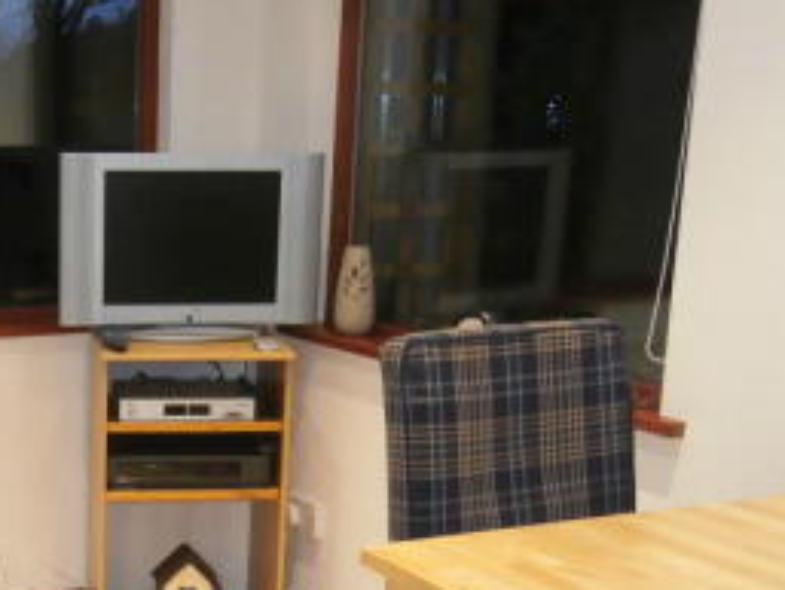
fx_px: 1339
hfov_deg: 30.9
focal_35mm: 59
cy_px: 442
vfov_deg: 24.6
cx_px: 44
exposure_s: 1/30
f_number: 2.8
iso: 200
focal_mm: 4.7
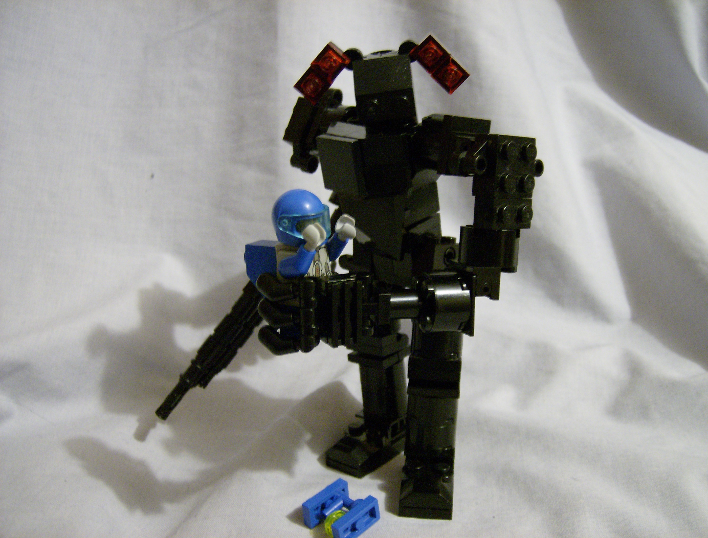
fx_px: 740
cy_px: 269
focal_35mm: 36
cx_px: 354
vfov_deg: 40.0
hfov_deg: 51.1
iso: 200
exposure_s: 1/5.85
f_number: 2.8
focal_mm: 6
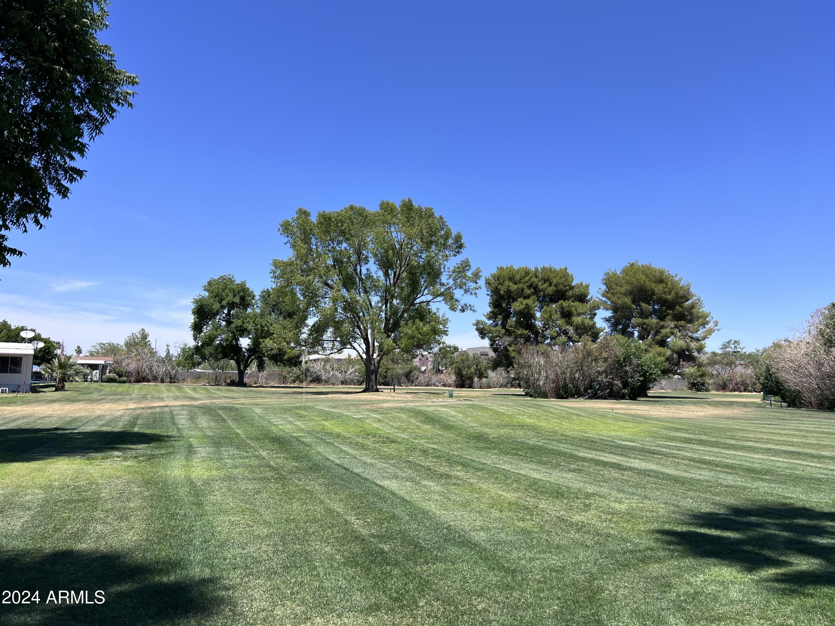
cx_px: 418
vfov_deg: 53.1
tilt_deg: +5.5
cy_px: 313
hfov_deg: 67.3
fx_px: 627
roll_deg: -1.9
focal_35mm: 26
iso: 50
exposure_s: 1/3831
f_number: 1.5
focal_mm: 5.7
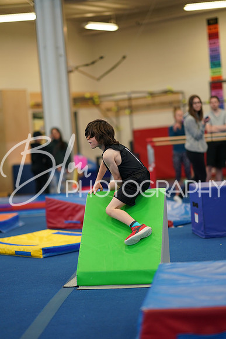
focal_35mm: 85
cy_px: 170
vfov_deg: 23.9
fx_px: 800
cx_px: 113
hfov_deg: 16.1
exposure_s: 1/500
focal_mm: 85
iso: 640
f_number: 1.4
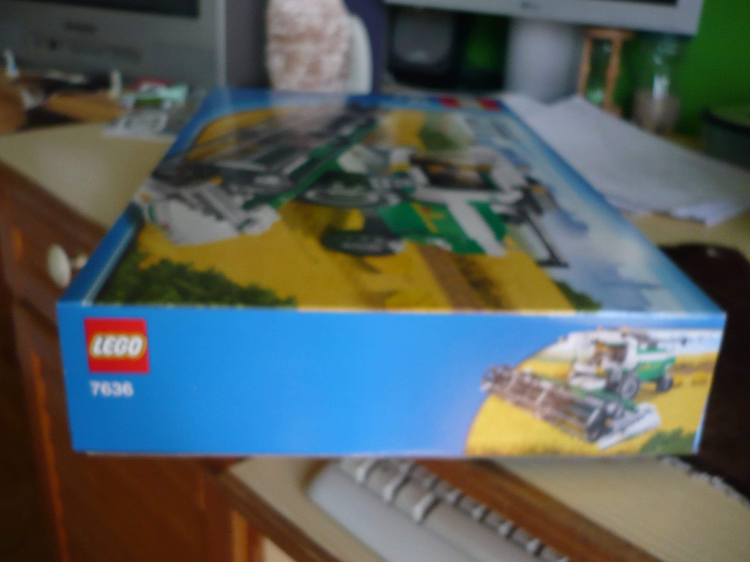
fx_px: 758
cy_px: 281
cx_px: 375
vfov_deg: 40.7
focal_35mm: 35
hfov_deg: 52.6
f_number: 2.8
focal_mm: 5.8
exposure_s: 1/80
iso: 100
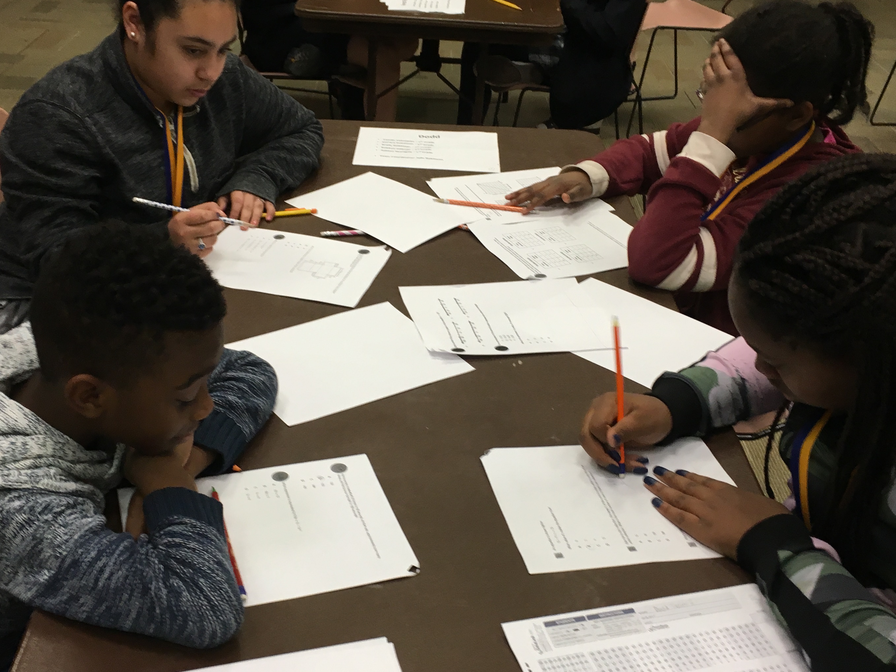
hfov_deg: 43.8
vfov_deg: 33.6
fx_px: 1113
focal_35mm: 43
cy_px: 347
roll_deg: -1.6
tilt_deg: -31.0
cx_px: 422
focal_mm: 4.15
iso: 50
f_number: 2.2
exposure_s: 1/30
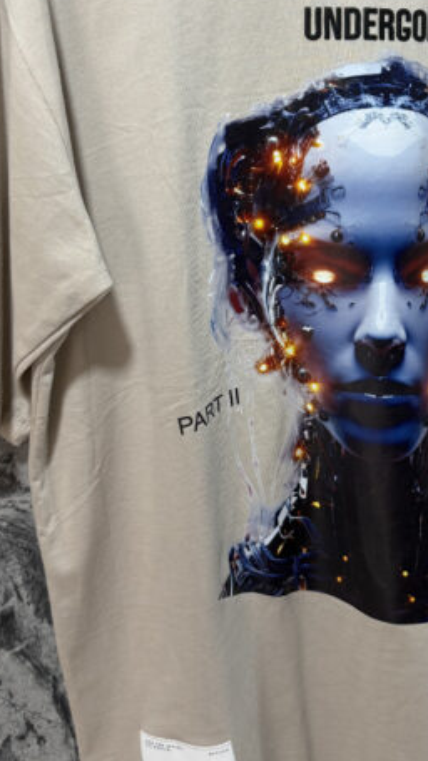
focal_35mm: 46
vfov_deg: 44.3
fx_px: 928
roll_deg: +1.5
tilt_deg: -17.7
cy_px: 296
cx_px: 318
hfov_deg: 25.7
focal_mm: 6.76
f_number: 1.78
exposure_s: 1/60
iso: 200
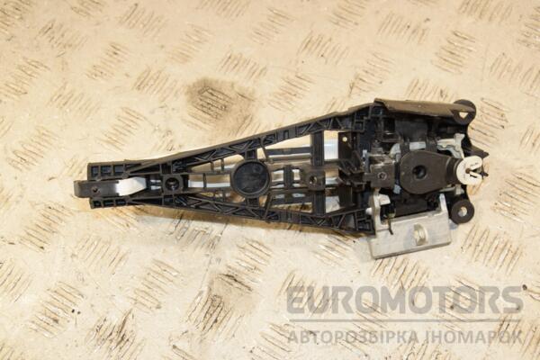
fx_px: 900
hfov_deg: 33.4
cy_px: 180
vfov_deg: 22.6
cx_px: 270
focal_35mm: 60
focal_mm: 40
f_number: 7.1
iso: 800
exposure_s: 1/200
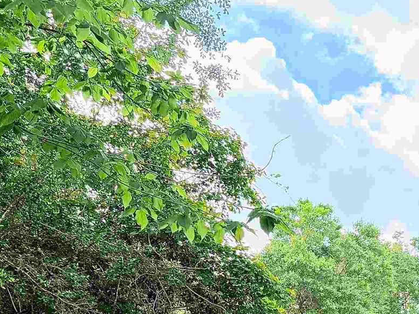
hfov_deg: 29.5
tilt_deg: +3.3
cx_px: 375
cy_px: 395
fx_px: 763
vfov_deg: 21.3
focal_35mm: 63
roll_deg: +1.0
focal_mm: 6.76
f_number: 1.78
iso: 100
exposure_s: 1/637
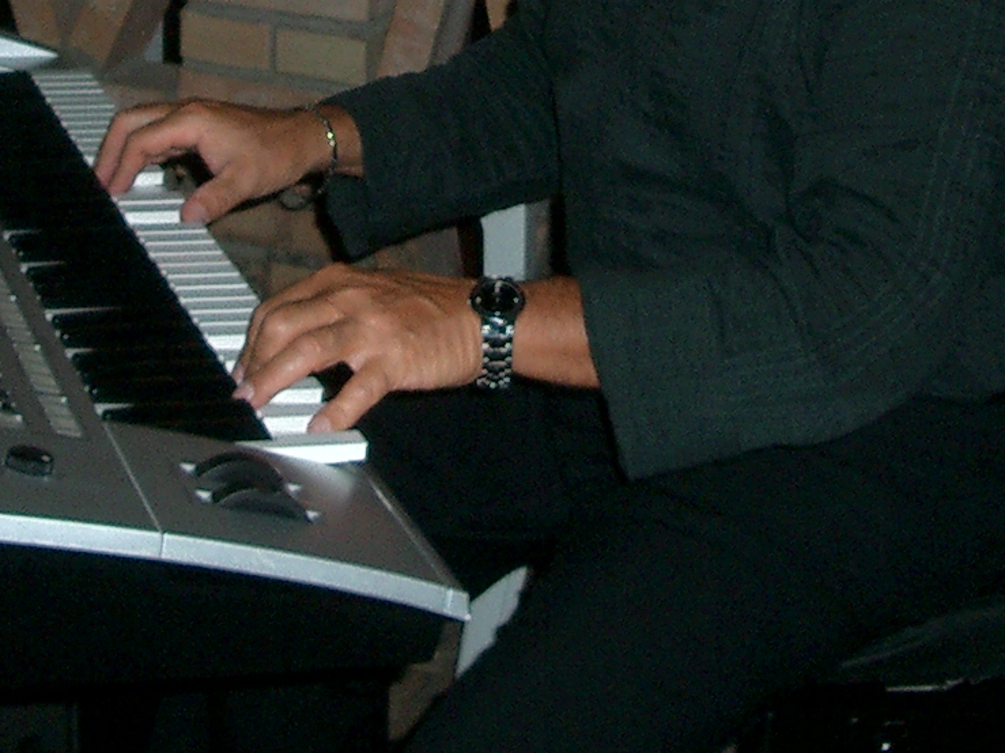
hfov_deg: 20.2
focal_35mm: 97
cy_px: -20
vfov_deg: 15.0
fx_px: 2816
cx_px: 495
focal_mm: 5.8
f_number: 2.6
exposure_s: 1/40
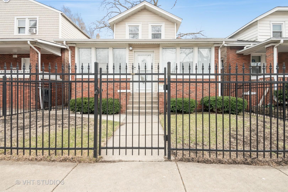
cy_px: 96
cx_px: 144
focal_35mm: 15
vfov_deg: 77.3
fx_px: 120
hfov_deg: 100.4
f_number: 8
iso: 100
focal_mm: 10
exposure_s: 1/60
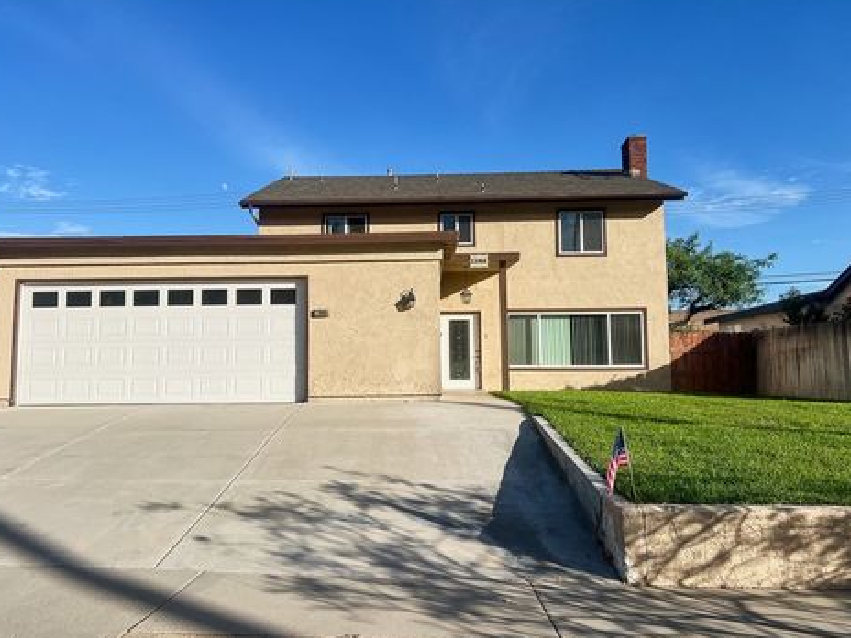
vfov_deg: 49.7
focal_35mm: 28
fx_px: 688
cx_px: 405
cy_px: 318
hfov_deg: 63.4
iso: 50
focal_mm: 5.7
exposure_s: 1/5076
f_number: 1.5
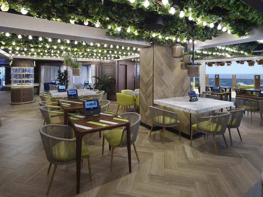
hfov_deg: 84.7
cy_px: 98
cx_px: 132
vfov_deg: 68.7
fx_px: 144
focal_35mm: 19
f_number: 13
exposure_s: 1/4
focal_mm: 24
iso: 250
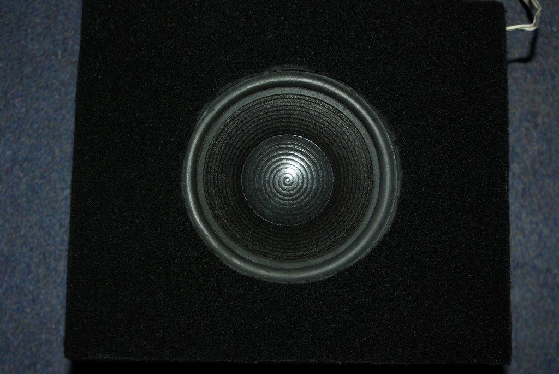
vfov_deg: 21.1
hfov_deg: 31.2
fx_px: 1003
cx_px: 280
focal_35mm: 64
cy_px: 187
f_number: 4
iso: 100
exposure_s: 1/60
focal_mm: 43
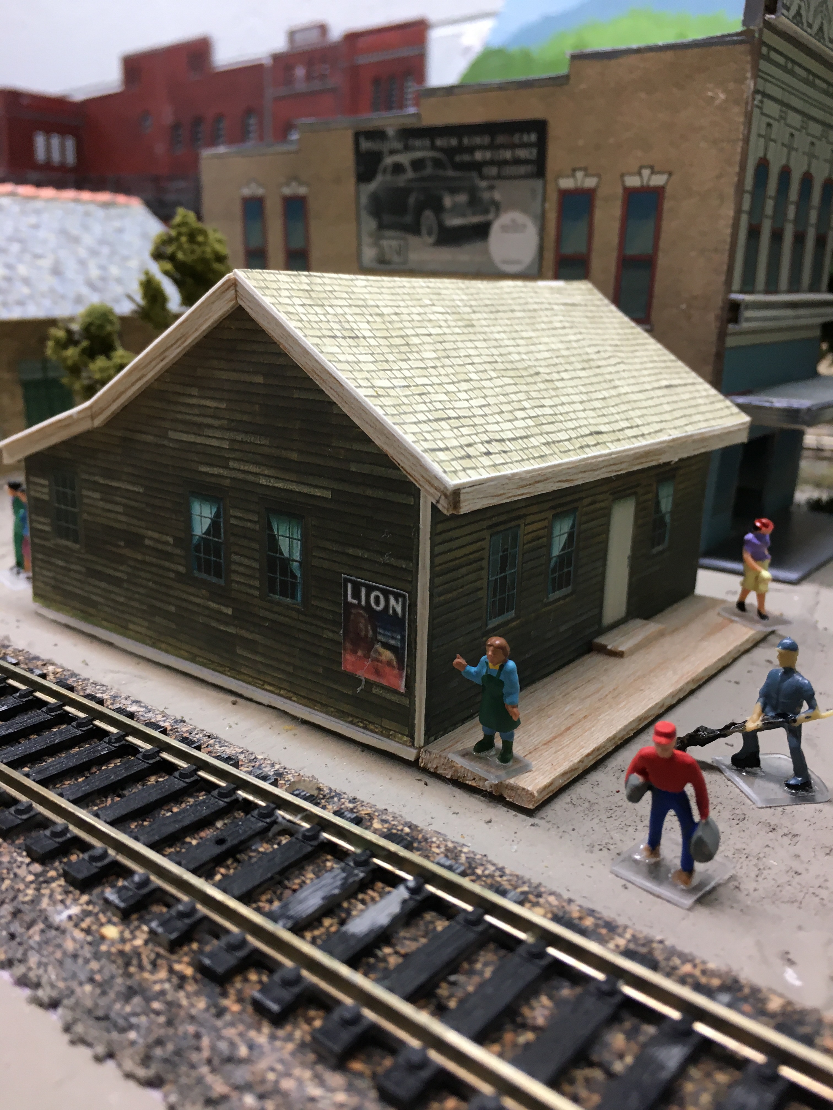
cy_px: 555
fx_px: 930
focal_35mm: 29
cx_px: 416
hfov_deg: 48.2
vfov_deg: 61.7
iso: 64
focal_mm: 4.15
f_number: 2.2
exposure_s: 1/30
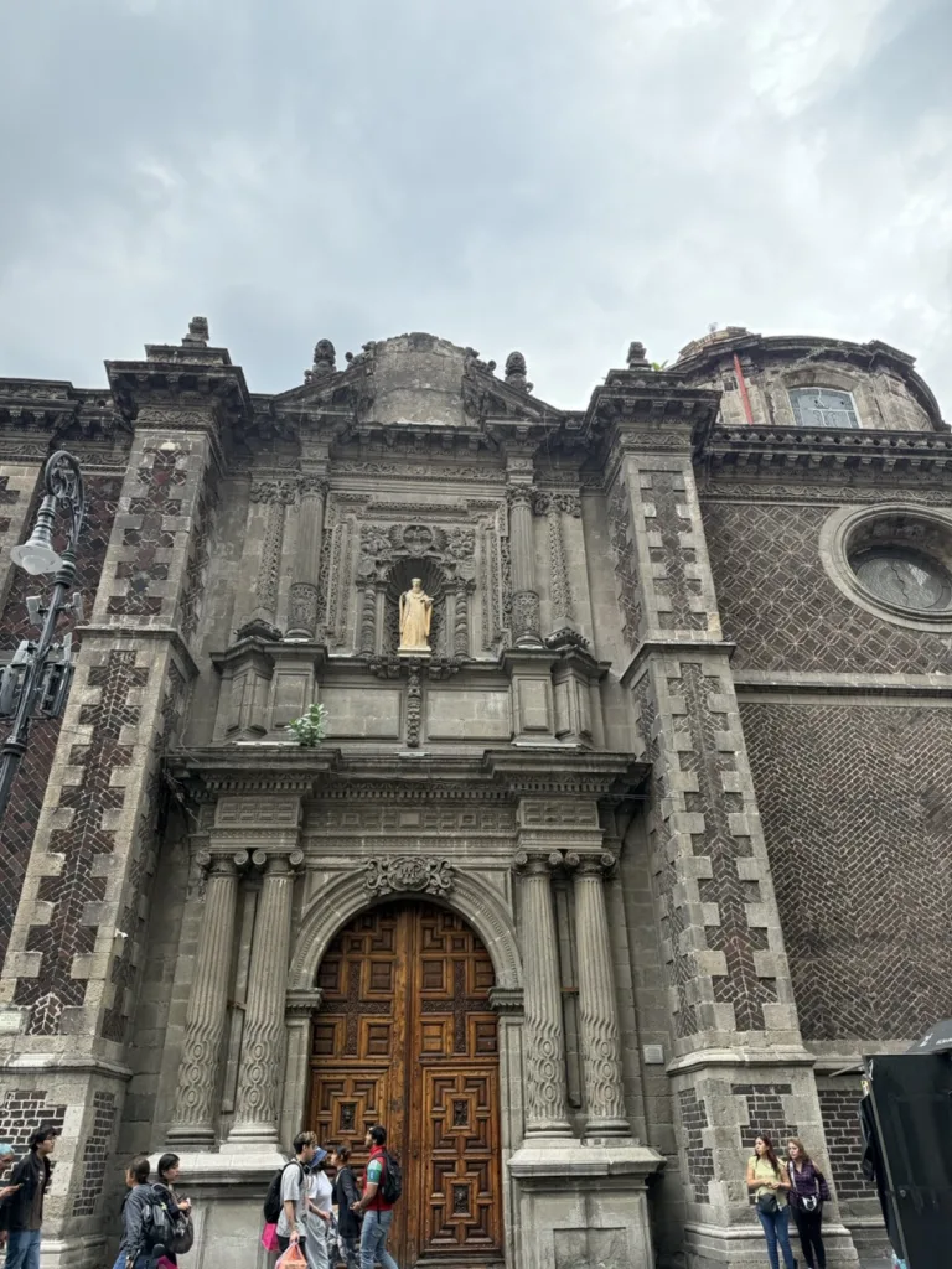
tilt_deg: +30.2
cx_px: 476
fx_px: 880
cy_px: 634
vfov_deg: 71.6
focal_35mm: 24
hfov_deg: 56.8
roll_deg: +1.5
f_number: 1.78
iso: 80
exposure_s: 1/708
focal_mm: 6.76
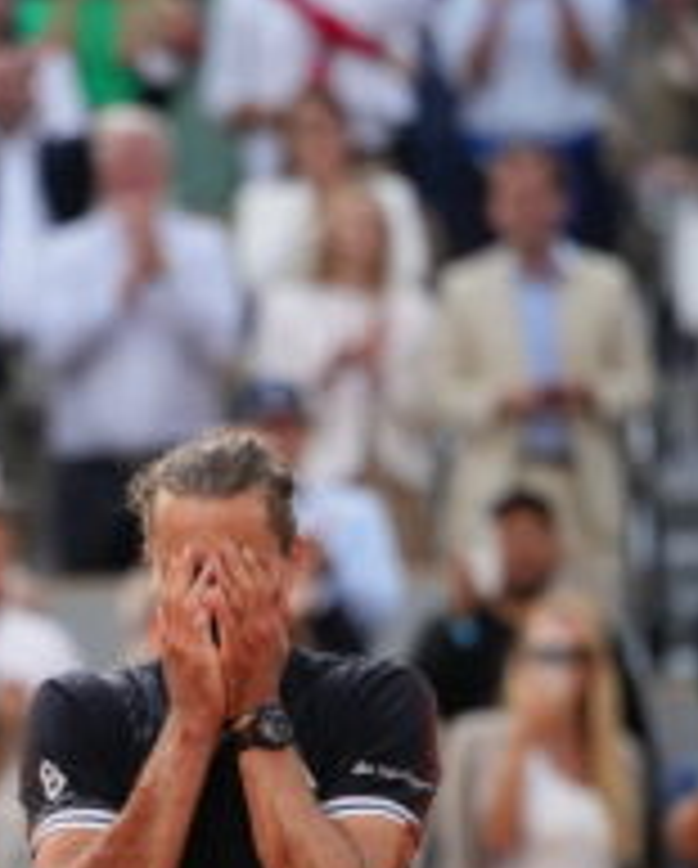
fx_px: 10974
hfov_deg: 3.6
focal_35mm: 426
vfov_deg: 4.5
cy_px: 580
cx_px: 90
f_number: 2
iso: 1250
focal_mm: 150
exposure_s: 1/8000
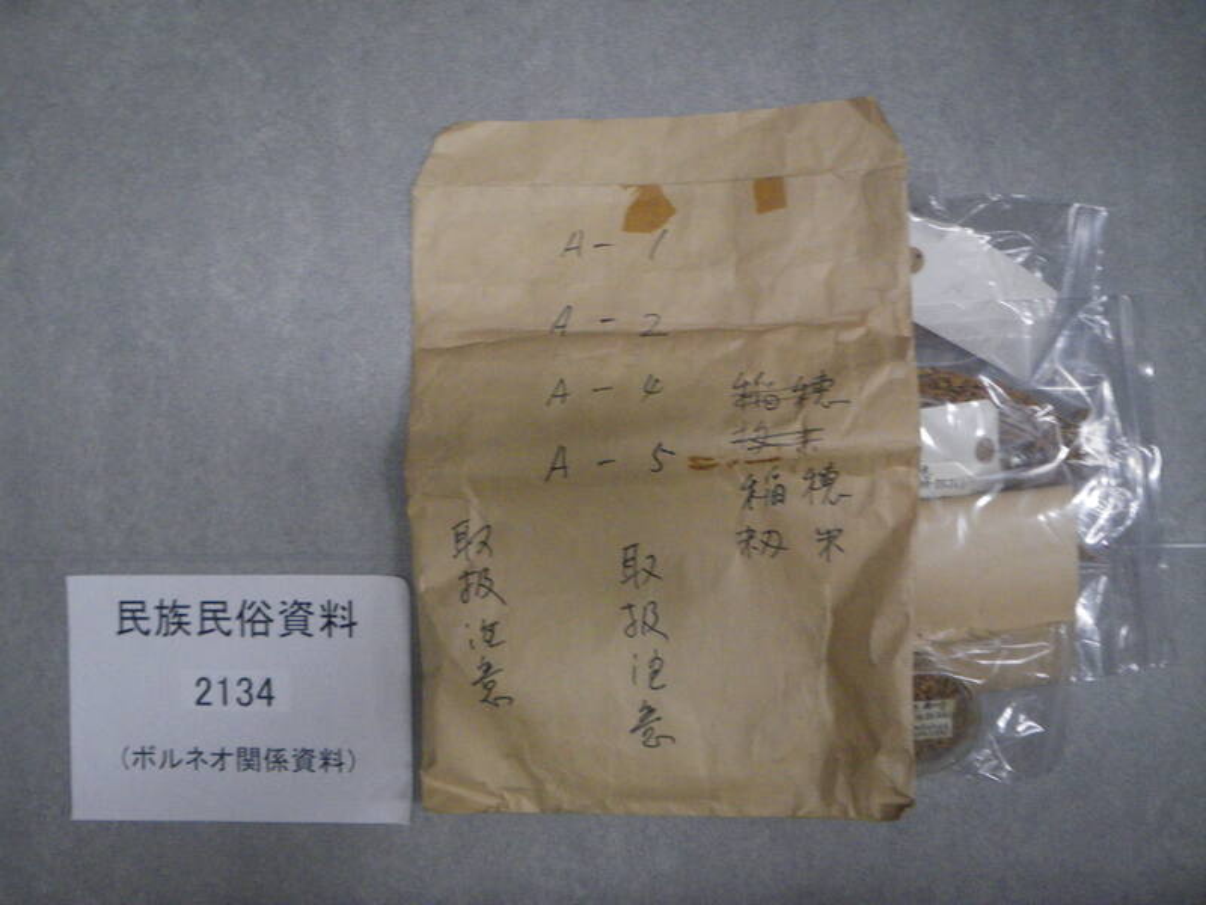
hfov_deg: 63.4
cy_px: 452
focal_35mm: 28
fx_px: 976
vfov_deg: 49.7
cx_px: 603
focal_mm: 5
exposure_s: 1/50
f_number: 3.5
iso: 500
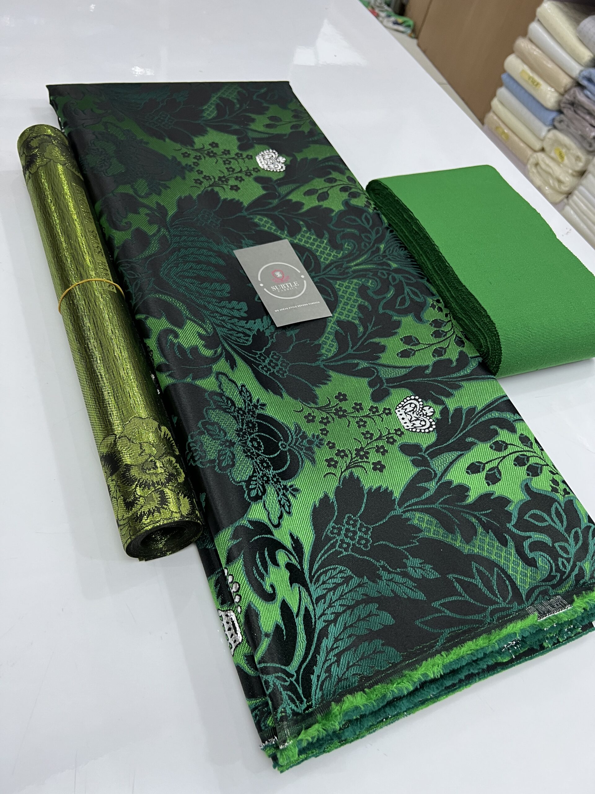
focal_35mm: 26
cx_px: 298
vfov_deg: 67.3
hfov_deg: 53.1
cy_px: 397
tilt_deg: -50.5
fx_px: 596
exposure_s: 1/48
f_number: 1.5
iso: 160
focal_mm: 5.7
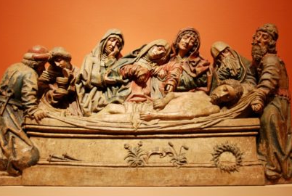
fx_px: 333
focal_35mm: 41
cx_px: 143
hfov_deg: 47.3
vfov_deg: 32.8
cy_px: 109
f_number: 3.8
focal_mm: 22
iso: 400
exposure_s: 1/13
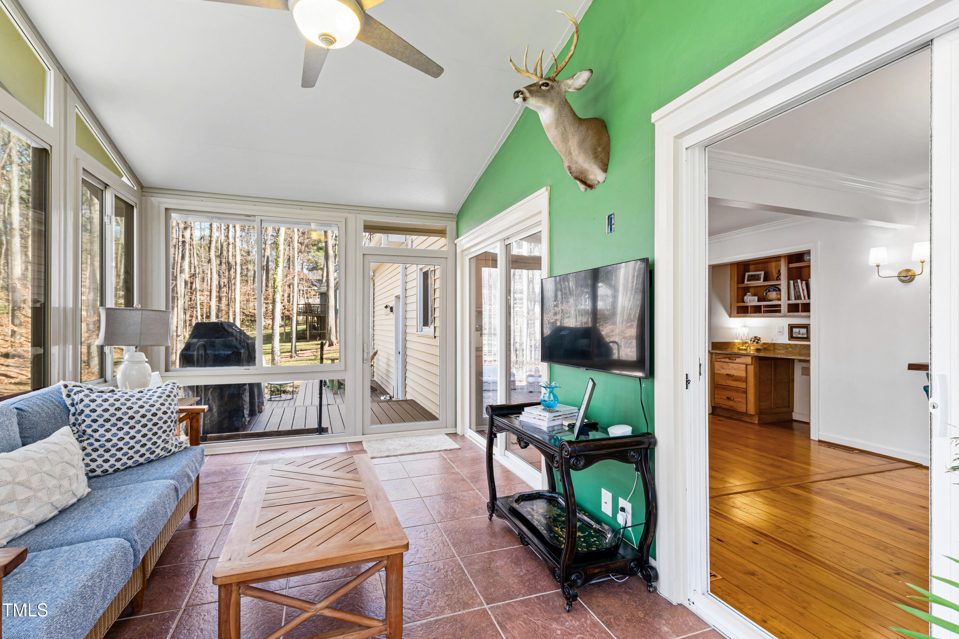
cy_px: 320
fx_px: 399
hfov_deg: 100.4
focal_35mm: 15
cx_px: 480
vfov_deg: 77.3
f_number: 8
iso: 100
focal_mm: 10
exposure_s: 1/4
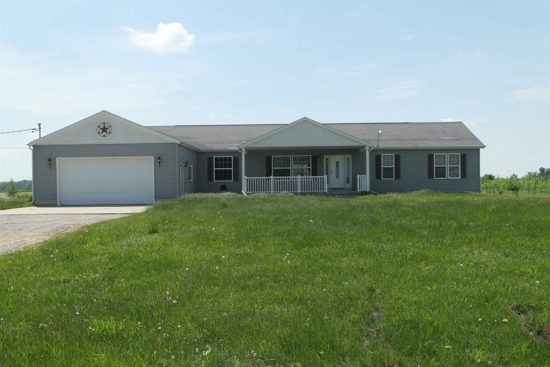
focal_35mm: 40
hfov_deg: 48.5
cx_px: 275
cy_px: 184
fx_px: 611
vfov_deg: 33.4
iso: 125
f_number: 3.2
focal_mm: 14.4
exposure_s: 1/1600
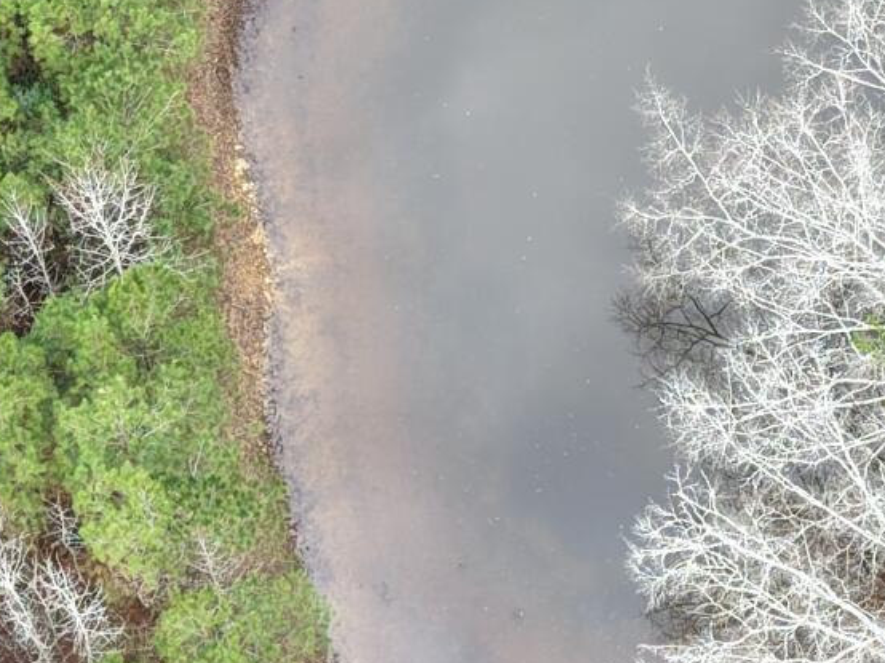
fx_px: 3322
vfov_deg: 11.0
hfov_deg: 15.1
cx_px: 609
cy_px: -267
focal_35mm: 130
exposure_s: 1/320
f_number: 1.8
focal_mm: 8.67
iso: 100
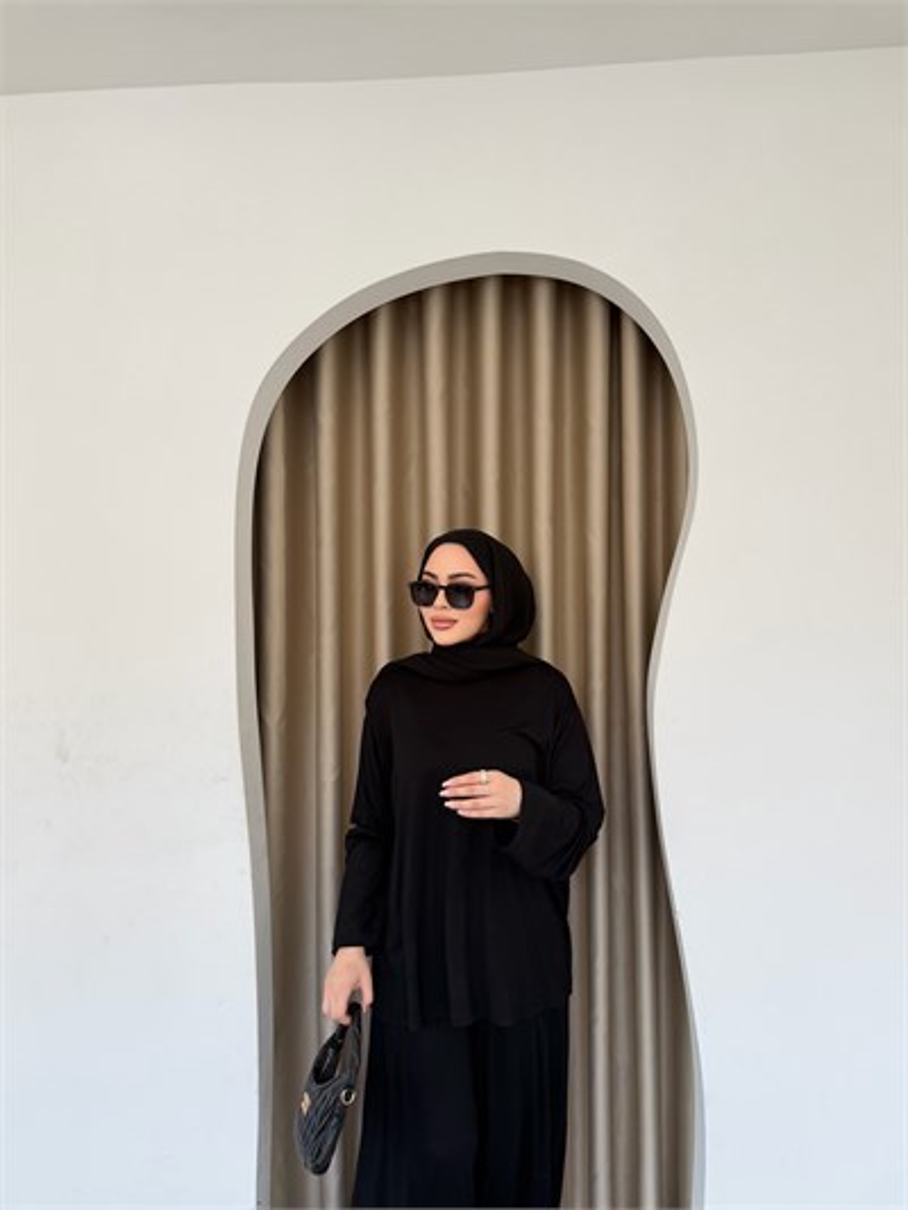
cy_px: 605
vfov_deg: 71.6
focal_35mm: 24
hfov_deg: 56.8
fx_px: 839
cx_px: 454
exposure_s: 1/173
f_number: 1.78
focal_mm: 6.76
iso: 64
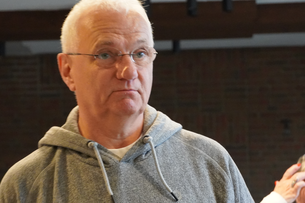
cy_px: 138
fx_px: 1245
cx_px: 111
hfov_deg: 13.9
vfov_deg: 9.3
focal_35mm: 147
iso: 6400
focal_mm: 66
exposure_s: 1/60
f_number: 5.6
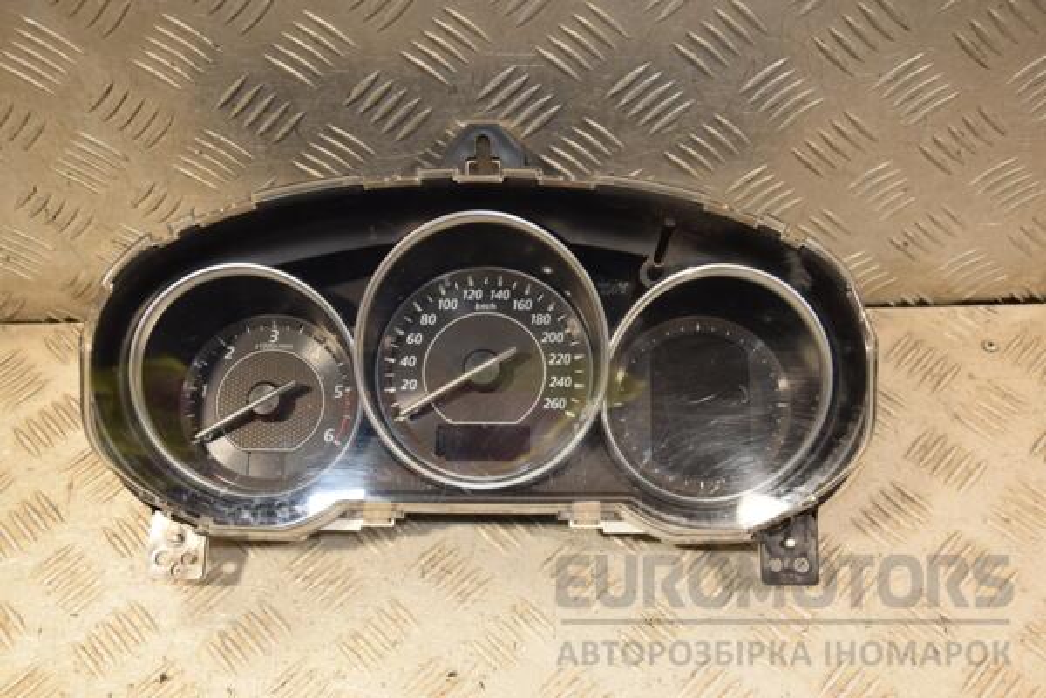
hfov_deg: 51.3
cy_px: 349
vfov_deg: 35.5
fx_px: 1089
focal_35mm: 38
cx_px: 523
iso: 800
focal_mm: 25
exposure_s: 1/200
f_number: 5.6
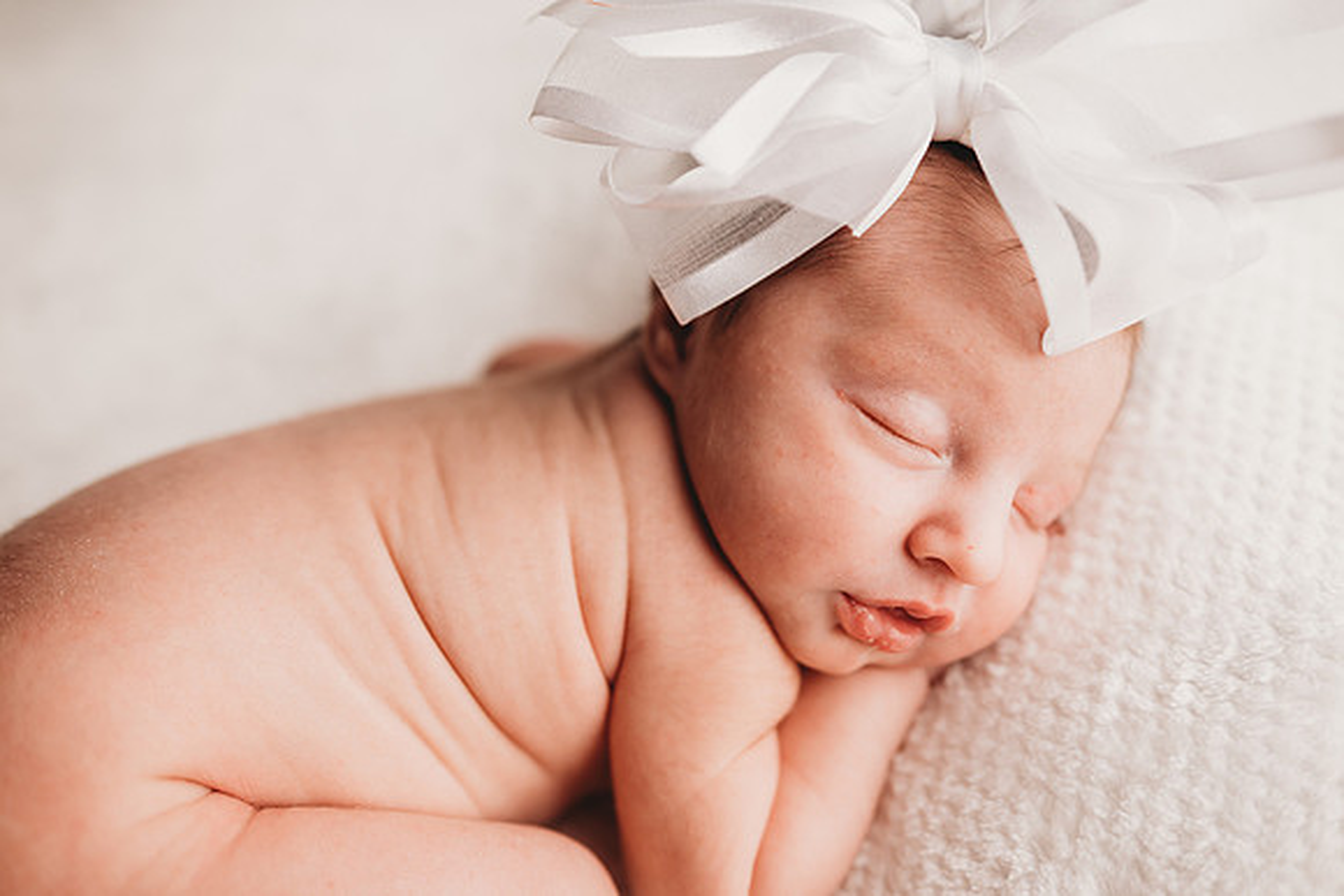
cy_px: 448
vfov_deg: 53.2
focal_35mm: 24
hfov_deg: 73.7
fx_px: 896
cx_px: 672
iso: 100
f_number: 2.8
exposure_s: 1/160
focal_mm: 24
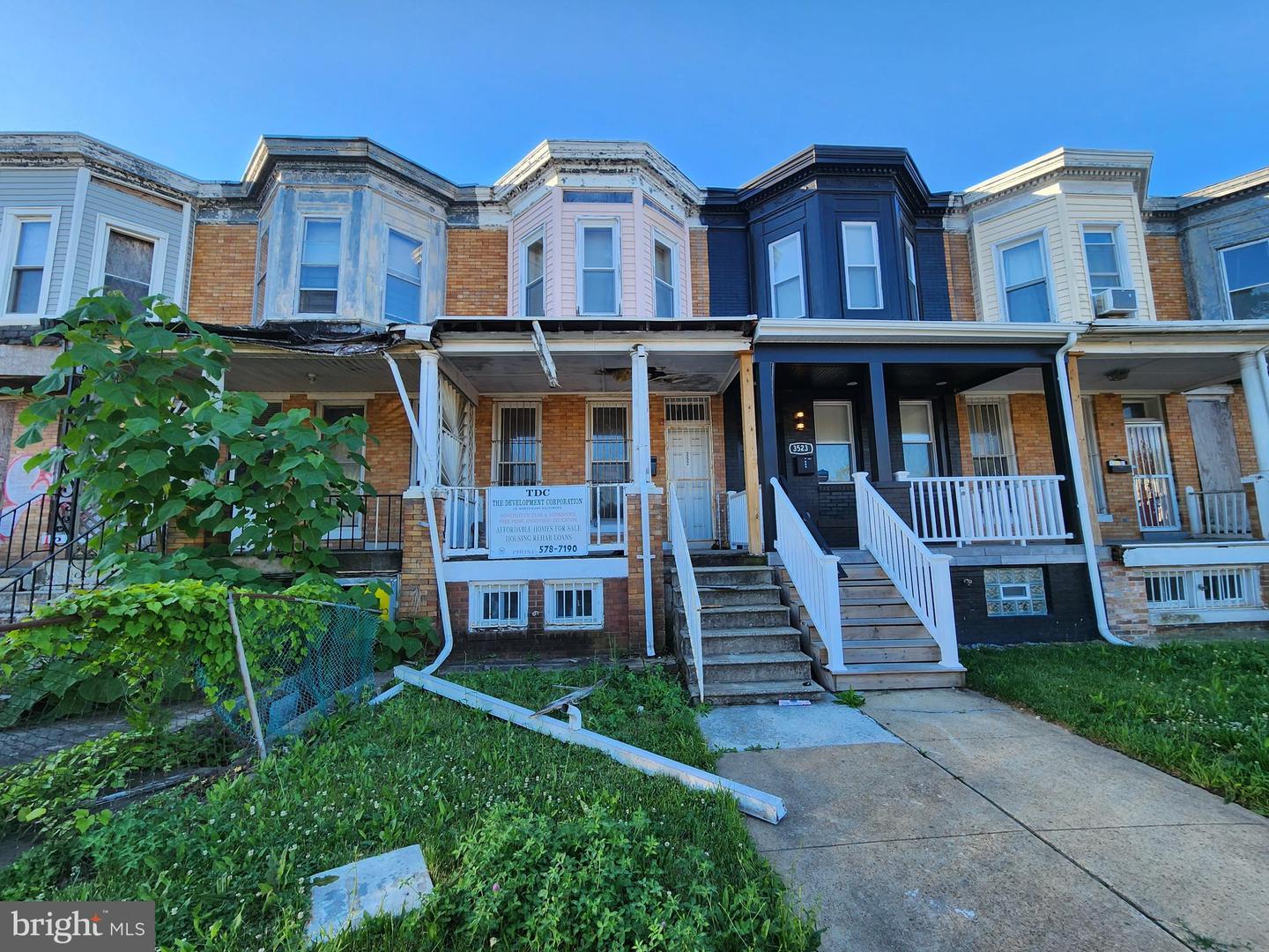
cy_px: 476
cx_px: 634
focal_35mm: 13
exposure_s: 1/316
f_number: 2.2
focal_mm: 2.2
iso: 50
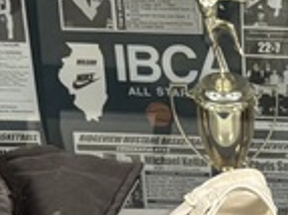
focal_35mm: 186
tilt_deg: -39.5
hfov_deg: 10.2
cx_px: 465
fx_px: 1546
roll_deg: -4.1
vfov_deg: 7.6
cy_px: 456
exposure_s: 1/60
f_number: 1.6
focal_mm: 5.96
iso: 250
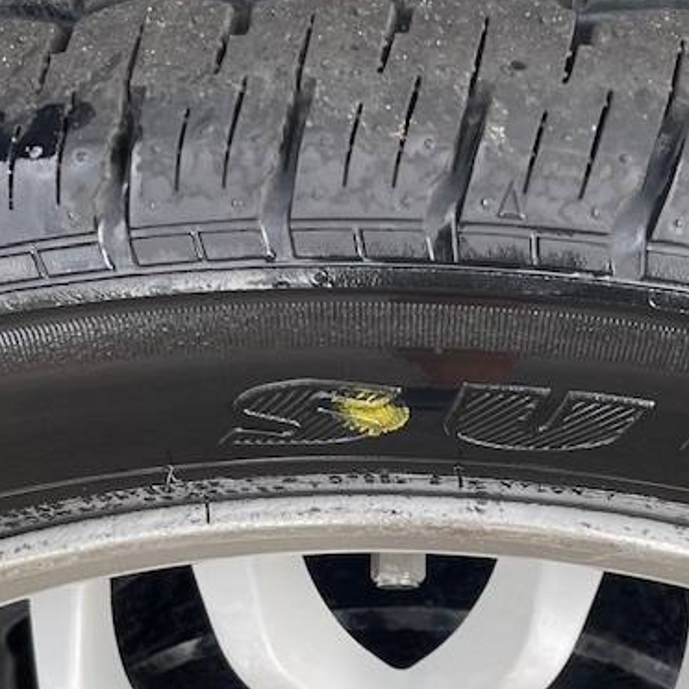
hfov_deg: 22.7
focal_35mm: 76
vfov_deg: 22.5
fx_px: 1711
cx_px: 439
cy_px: 539
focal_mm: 5.1
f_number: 1.6
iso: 32
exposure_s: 1/161
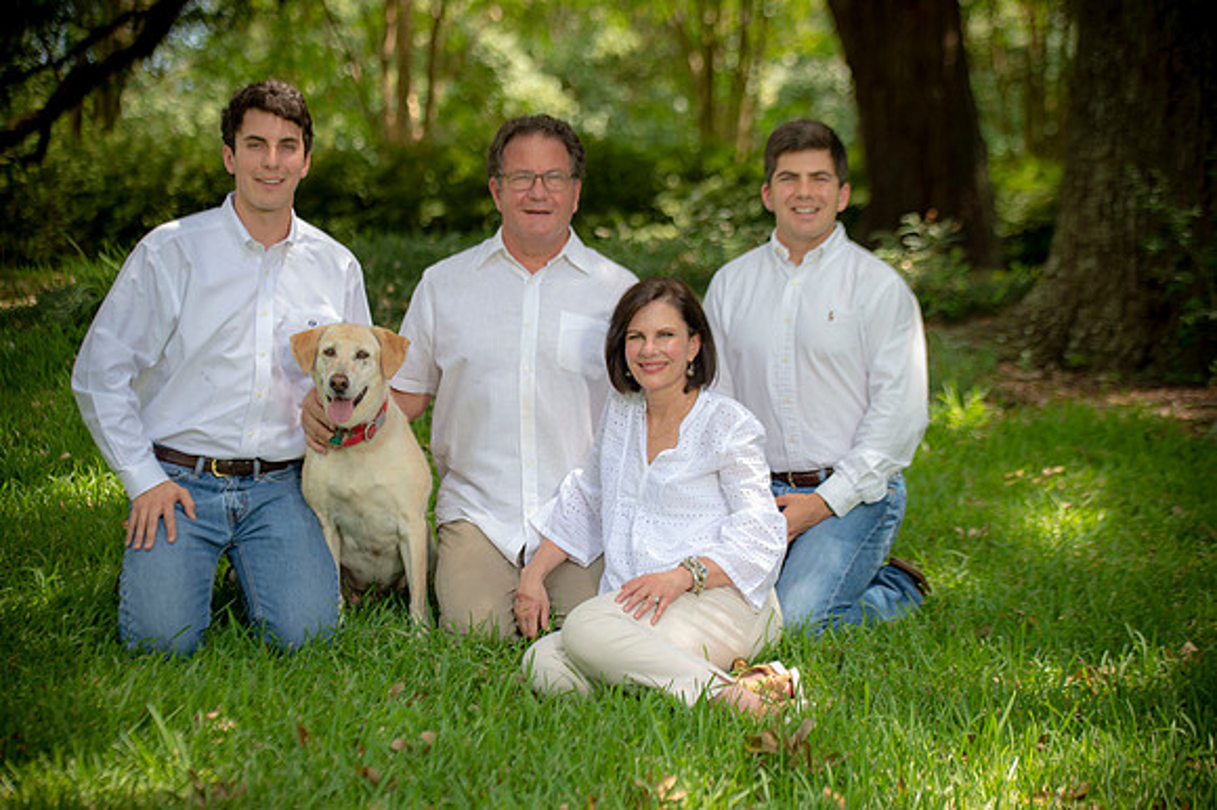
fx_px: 2703
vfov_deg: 17.0
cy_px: 405
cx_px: 608
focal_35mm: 80
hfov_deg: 25.4
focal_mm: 80
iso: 100
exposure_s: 1/200
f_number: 3.2
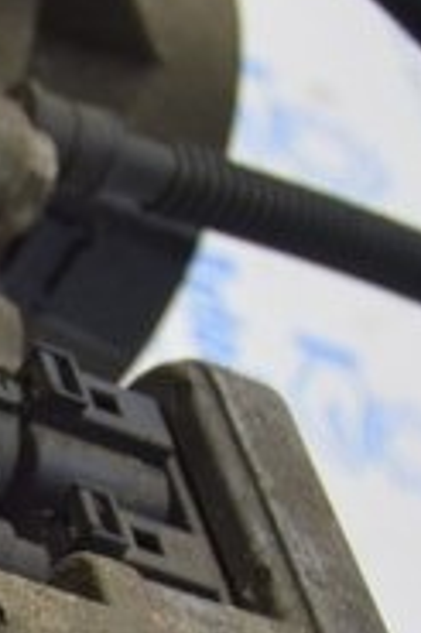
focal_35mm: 216
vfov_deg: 9.3
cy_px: 953
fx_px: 3796
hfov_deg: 6.1
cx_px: -548
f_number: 5.6
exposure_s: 1/20
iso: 400
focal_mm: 26
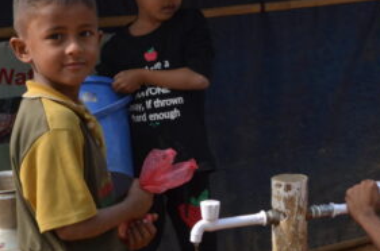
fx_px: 1053
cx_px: 258
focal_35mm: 100
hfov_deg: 20.4
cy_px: 167
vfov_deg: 13.6
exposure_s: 1/250
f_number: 8
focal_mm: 26
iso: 140
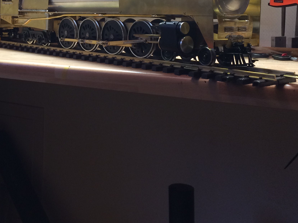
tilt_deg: -2.2
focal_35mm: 57
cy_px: 21
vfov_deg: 24.9
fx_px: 491
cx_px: 69
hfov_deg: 33.0
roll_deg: -0.3
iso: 50
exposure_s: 1/33
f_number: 2.2
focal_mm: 4.15
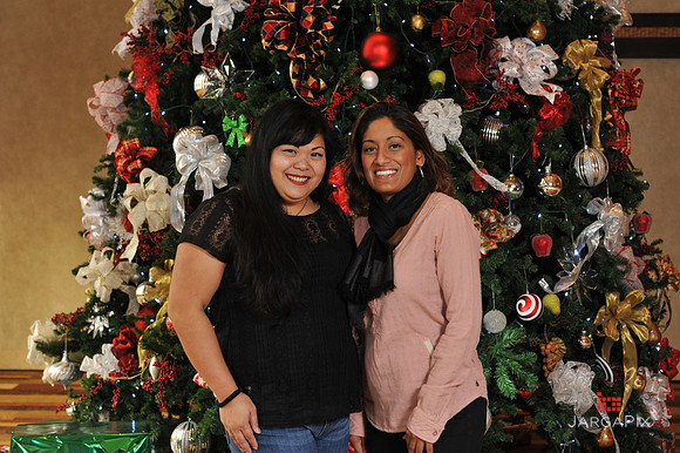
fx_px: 1246
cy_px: 226
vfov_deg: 20.6
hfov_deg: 30.5
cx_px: 340
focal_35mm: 66
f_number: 6.3
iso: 1600
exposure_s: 1/100
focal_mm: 66
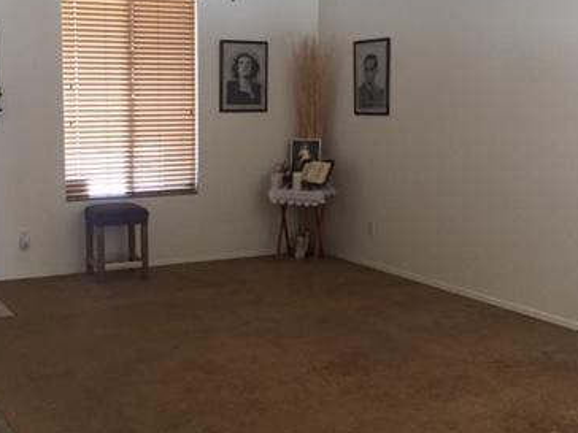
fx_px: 852
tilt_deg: -5.1
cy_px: 184
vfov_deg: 28.5
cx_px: 233
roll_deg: -1.0
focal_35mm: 51
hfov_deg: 37.4
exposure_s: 1/30
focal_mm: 4.15
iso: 200
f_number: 2.2
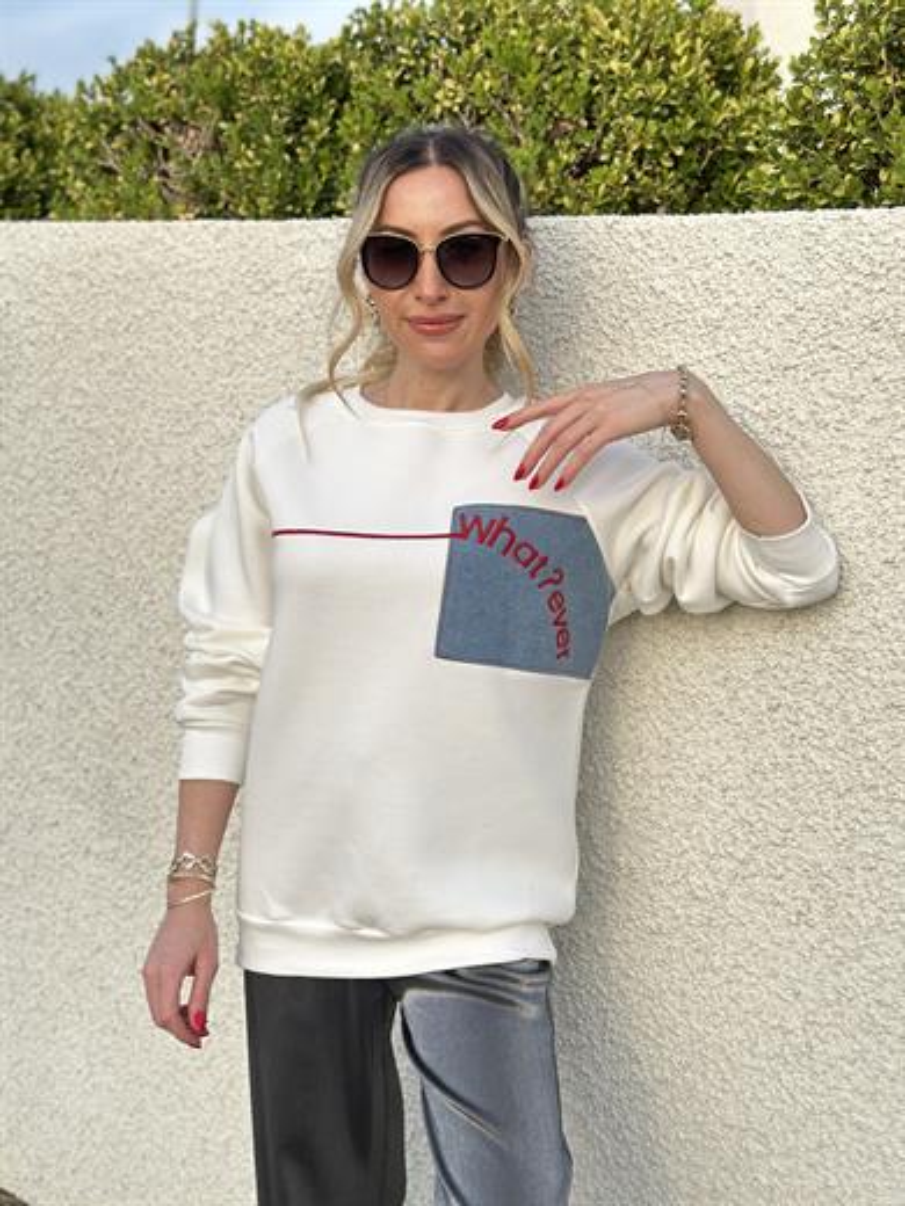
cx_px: 452
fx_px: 1673
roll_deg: -3.4
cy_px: 603
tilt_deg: -7.8
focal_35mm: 48
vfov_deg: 39.7
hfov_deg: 30.3
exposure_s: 1/681
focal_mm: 6.86
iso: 80
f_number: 1.78
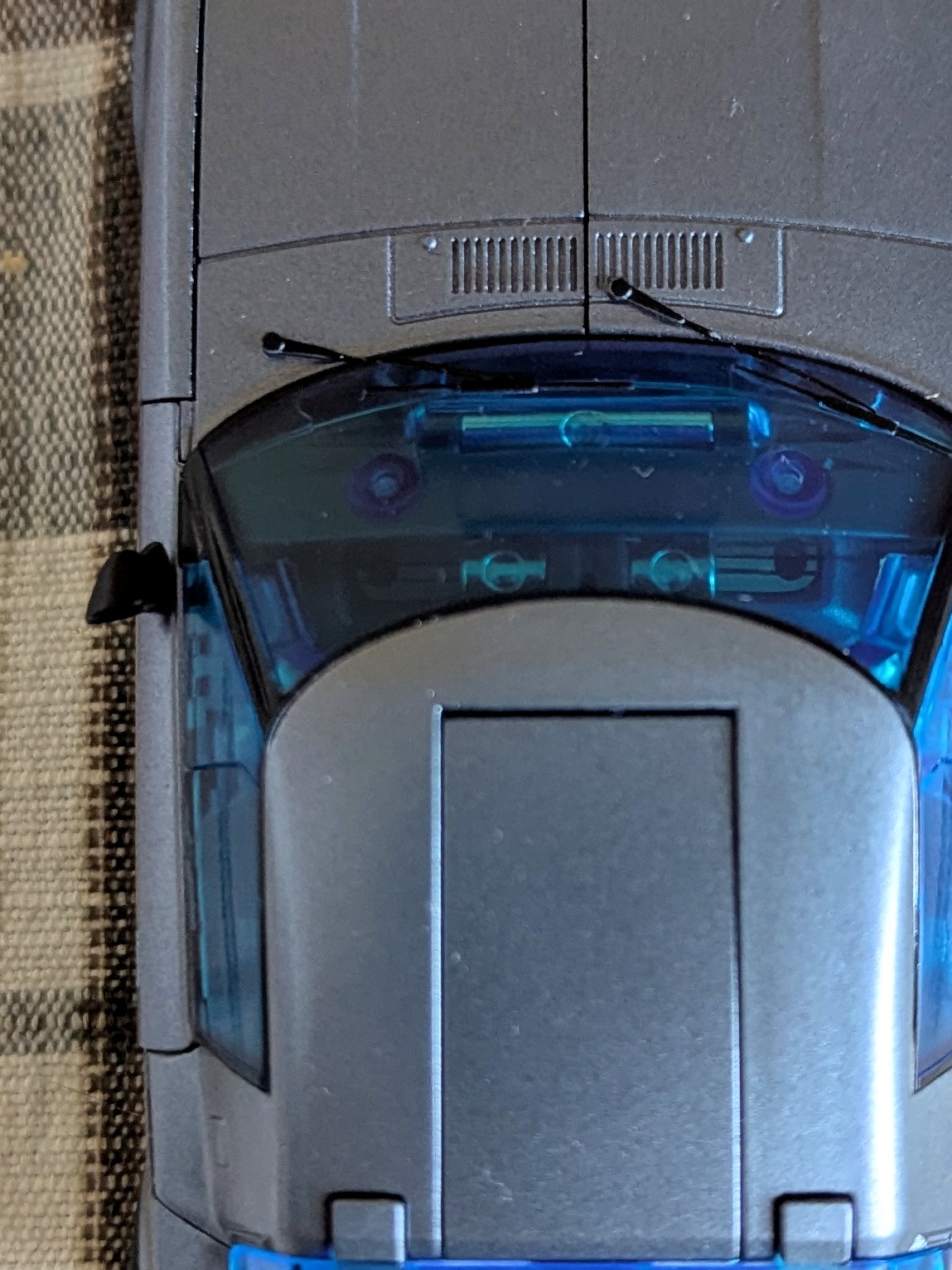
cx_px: 568
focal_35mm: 64
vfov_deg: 30.3
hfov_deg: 22.9
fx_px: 2347
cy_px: 676
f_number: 1.85
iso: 564
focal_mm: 6.81
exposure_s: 1/118
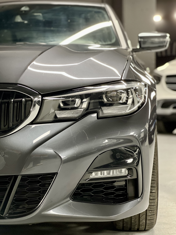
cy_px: 118
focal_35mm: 77
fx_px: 522
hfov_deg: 19.1
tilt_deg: -3.0
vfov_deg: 25.3
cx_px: 88
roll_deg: +0.2
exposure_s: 1/25
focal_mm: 9
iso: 320
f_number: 2.8
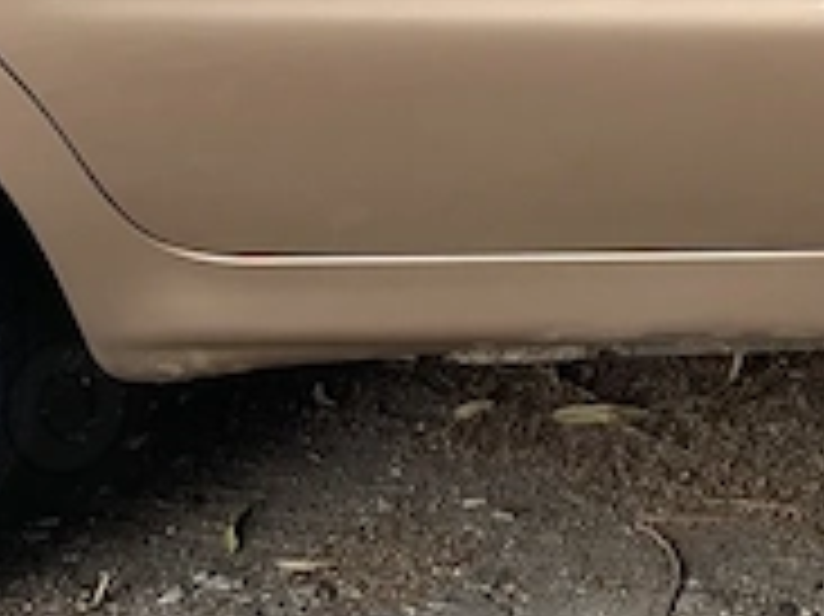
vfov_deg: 10.0
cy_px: -373
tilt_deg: -15.8
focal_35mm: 142
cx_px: 1225
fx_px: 3378
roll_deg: +5.2
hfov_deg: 13.2
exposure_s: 1/121
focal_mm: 4.2
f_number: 1.6
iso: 50
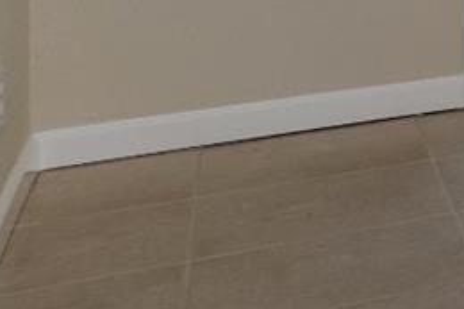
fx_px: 1340
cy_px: -280
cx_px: 1324
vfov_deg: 11.9
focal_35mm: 104
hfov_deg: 12.0
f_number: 5
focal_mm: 12
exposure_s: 1/30
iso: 100
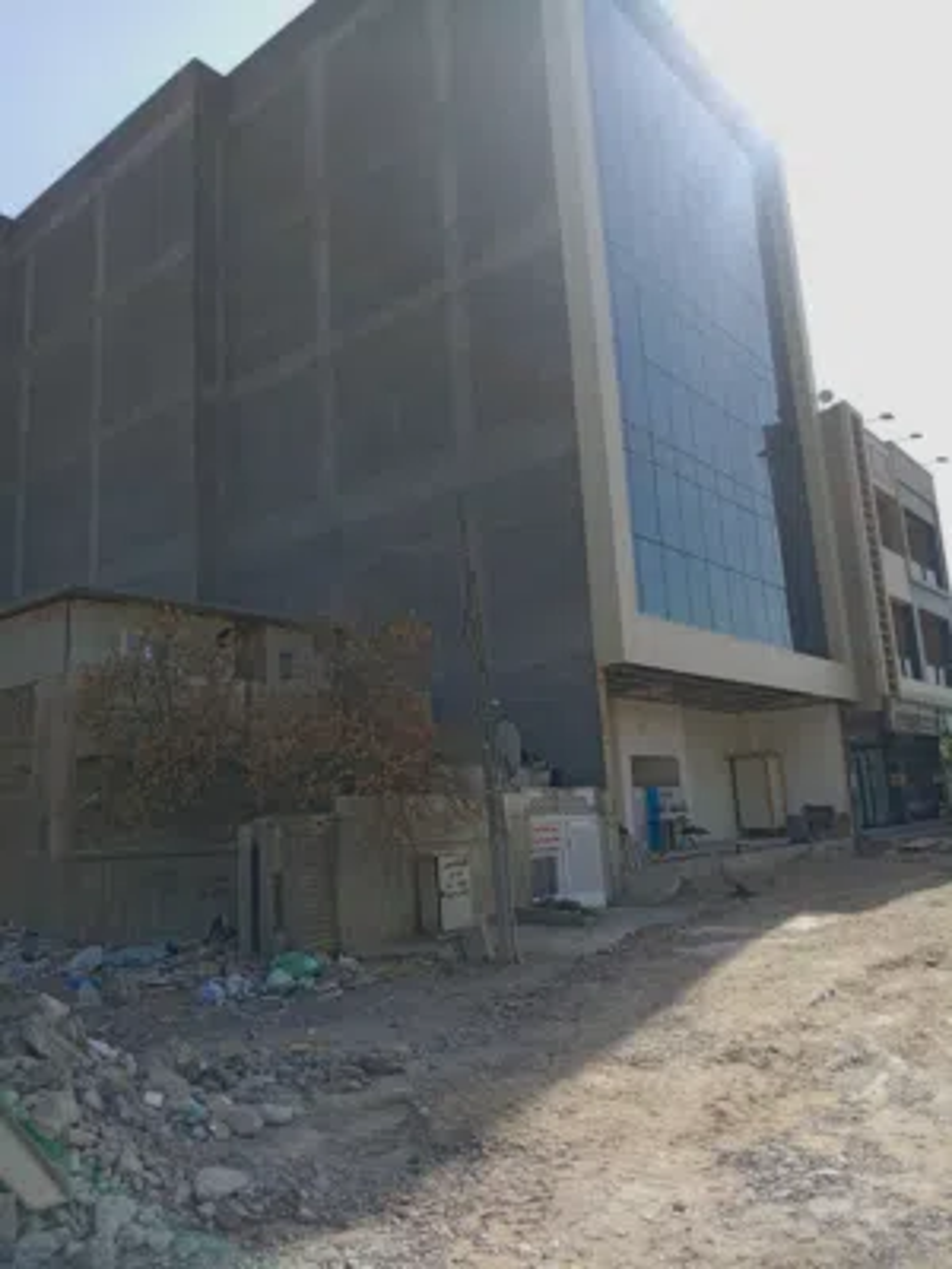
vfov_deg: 67.3
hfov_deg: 53.1
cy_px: 634
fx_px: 953
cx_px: 476
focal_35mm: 26
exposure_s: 1/1098
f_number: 1.8
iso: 100
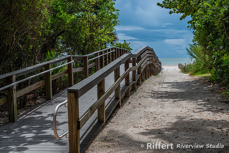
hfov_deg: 34.0
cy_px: 76
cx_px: 114
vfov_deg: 23.0
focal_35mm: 59
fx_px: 375
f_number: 11
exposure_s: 1/125
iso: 100
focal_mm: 58
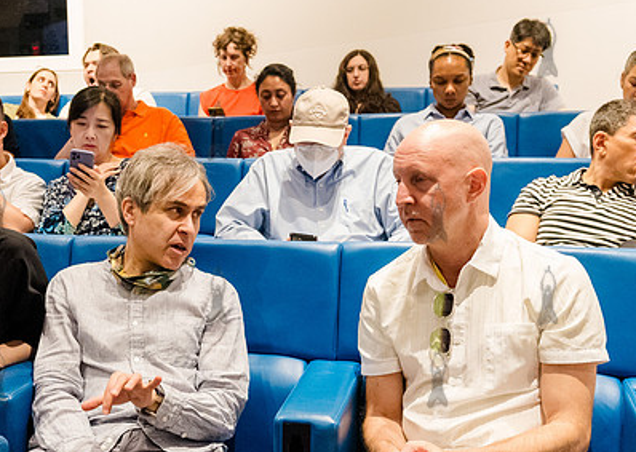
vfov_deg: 24.7
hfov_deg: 33.6
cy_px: 286
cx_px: 151
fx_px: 1028
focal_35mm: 57
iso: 5000
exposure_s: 1/160
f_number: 4.5
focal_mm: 31
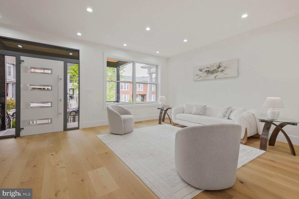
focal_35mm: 16
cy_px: 100
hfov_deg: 96.7
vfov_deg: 73.7
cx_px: 150
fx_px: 133
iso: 400
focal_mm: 16
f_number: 8
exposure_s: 1/8
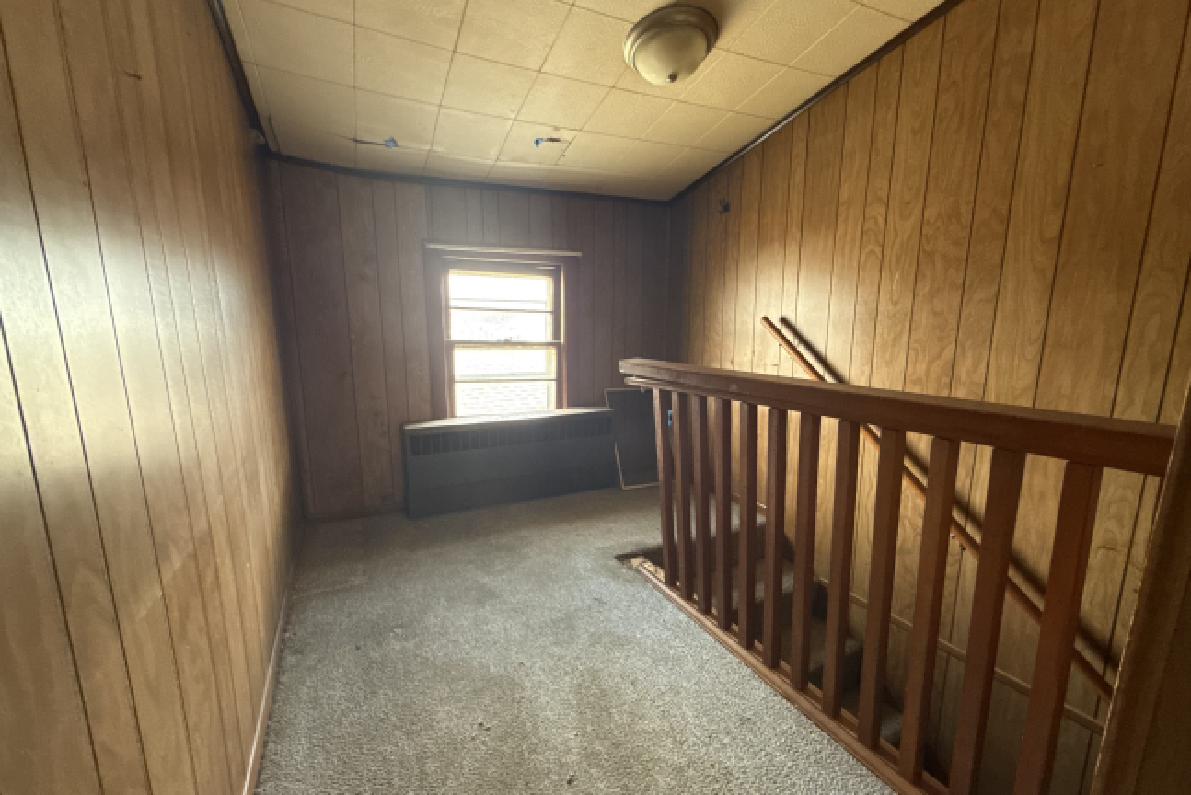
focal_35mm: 15
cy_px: 416
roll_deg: -0.1
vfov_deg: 77.3
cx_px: 590
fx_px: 496
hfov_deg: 100.4
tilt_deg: -9.2
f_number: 2.2
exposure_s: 1/60
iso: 500
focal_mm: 2.22
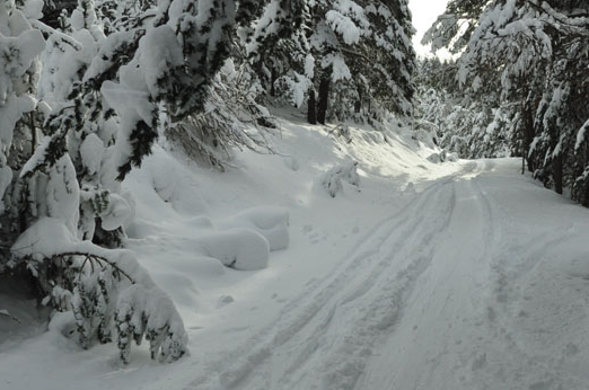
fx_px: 751
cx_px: 390
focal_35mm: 46
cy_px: 201
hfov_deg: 42.3
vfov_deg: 29.1
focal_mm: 20
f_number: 13
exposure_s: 1/400
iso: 400
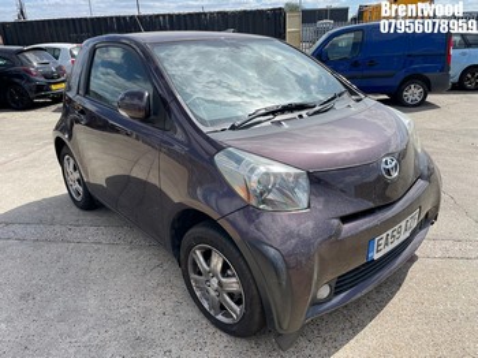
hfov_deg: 67.3
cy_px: 179
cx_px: 239
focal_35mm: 26
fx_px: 359
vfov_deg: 53.0
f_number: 1.6
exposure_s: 1/2747
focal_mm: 4.2
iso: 32
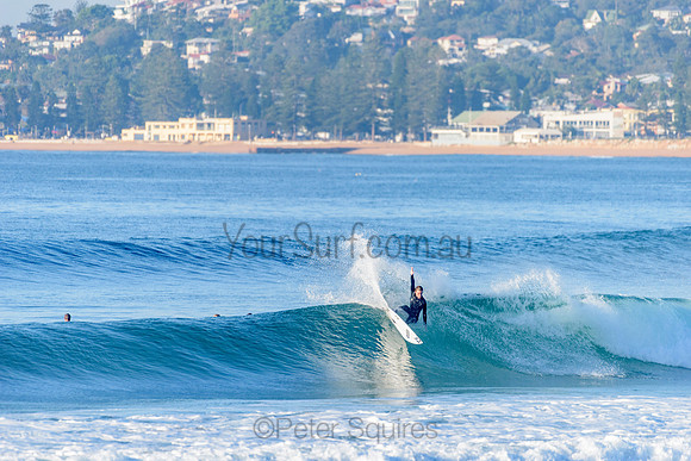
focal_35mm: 500
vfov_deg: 2.8
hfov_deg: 4.1
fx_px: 9599
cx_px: 346
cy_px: 230
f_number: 5.6
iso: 320
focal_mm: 500
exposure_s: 1/2000
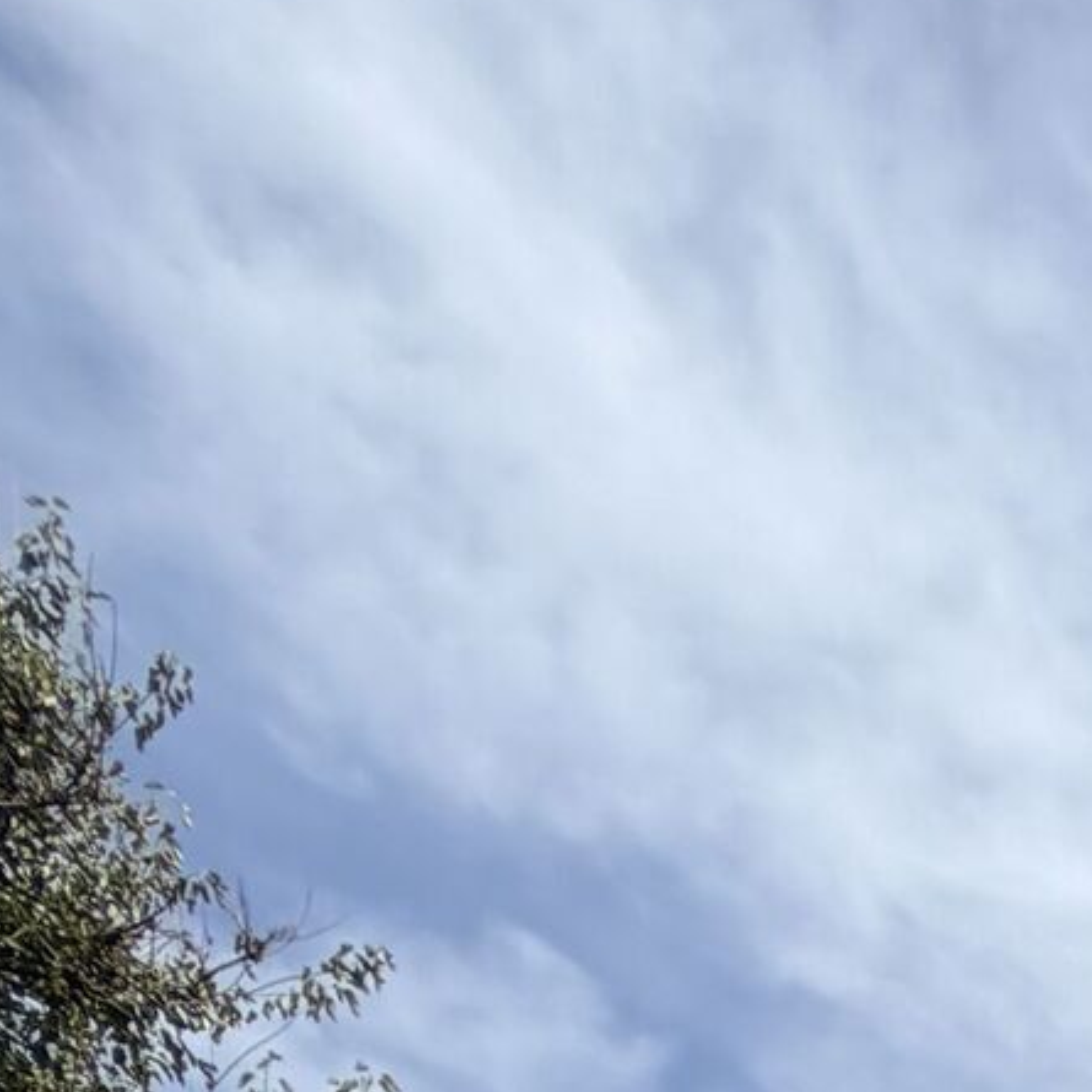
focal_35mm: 64
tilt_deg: +4.2
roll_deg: +0.3
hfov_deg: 19.3
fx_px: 2284
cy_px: 2712
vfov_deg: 14.6
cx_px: 2024
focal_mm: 2.22
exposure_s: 1/770
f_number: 2.2
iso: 25
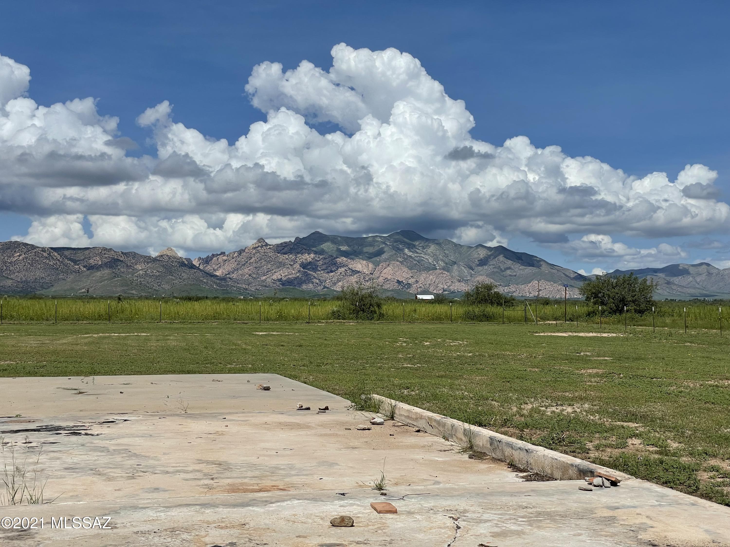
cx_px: 365
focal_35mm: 52
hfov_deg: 36.8
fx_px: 1097
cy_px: 274
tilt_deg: +2.5
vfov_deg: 28.0
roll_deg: +0.3
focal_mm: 6
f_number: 2
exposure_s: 1/5319
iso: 32
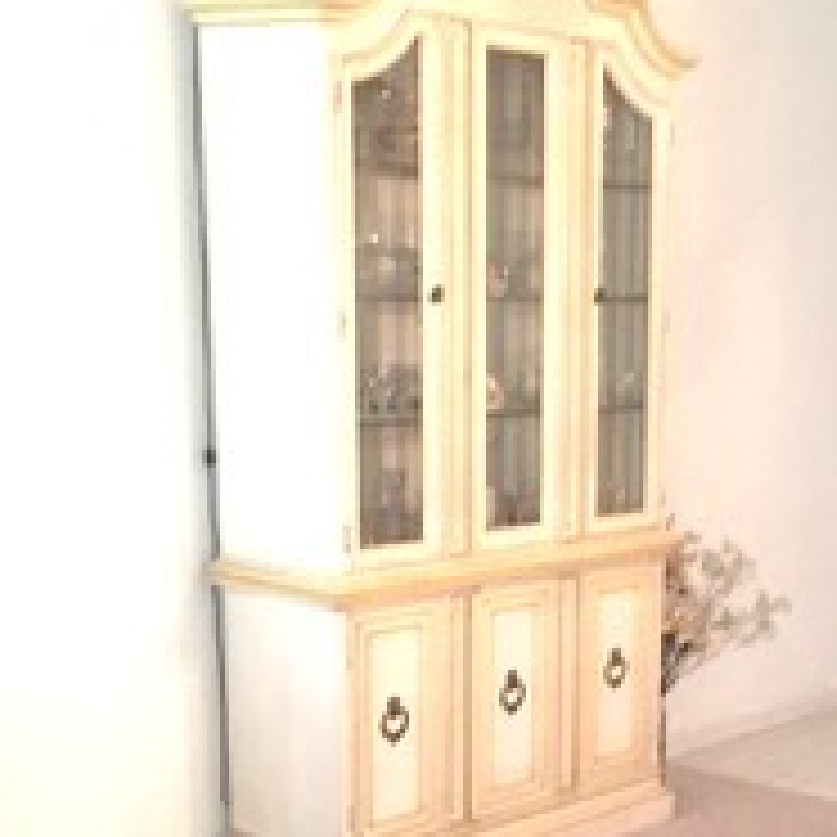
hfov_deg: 25.3
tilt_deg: -20.7
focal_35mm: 66
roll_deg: -2.1
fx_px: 1806
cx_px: 756
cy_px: 765
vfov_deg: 25.2
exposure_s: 1/30
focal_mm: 4.15
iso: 200
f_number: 2.2
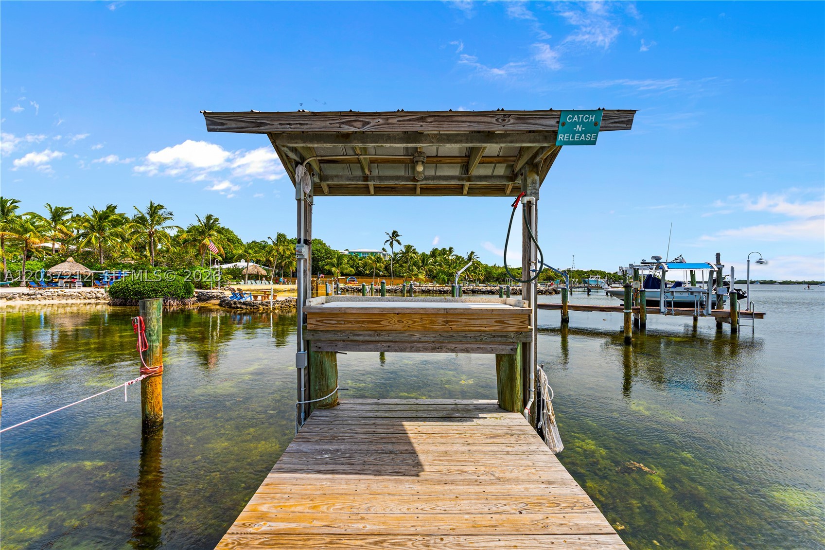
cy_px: 275
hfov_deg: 104.3
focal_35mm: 14
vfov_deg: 81.2
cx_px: 412
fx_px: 321
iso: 100
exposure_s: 1/80
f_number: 8
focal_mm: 14
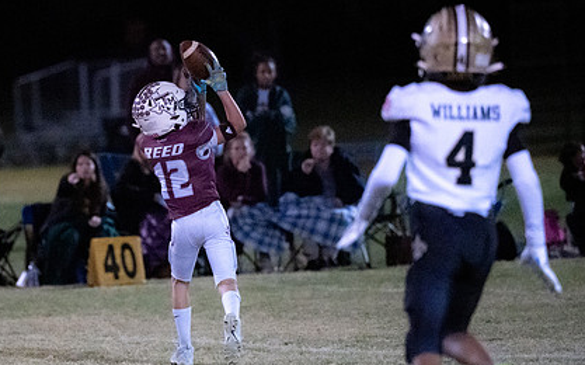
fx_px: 7440
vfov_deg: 2.8
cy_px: 209
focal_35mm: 467
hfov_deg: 4.5
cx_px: 71
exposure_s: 1/1000
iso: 16000
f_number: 2.8
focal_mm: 200
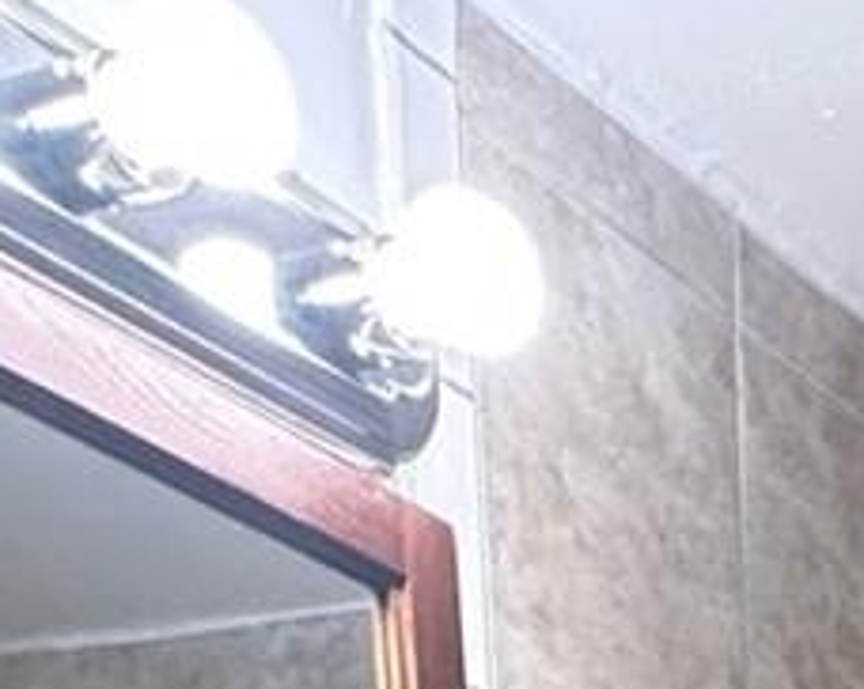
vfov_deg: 10.4
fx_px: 2453
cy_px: 2169
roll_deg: -2.0
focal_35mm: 96
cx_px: 1629
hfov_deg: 16.3
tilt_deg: -14.5
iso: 160
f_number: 2.2
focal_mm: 2.22
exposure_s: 1/120
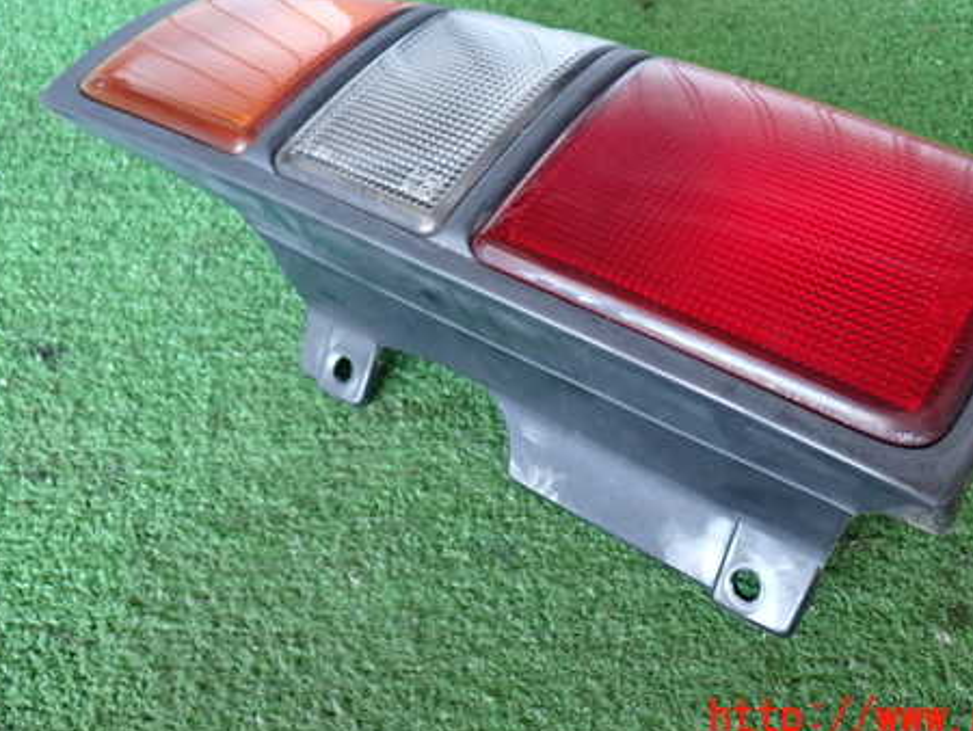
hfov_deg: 46.7
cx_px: 549
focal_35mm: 40
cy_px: 260
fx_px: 1125
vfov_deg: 35.7
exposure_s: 1/50
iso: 200
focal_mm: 5.4
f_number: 2.3
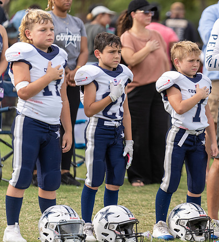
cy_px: 116
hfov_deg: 5.9
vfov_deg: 6.6
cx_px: 190
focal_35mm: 279
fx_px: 2106
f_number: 2.8
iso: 160
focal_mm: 200
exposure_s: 1/1250
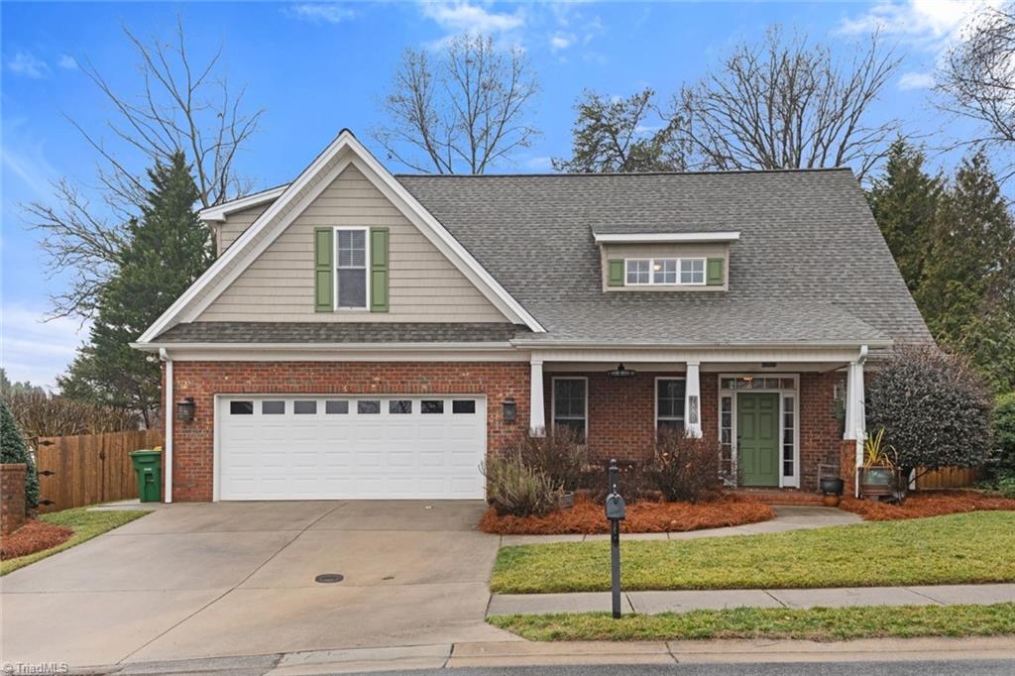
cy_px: 338
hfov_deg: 58.7
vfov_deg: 41.1
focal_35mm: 32
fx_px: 902
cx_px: 508
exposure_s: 1/250
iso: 500
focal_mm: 32
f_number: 7.1
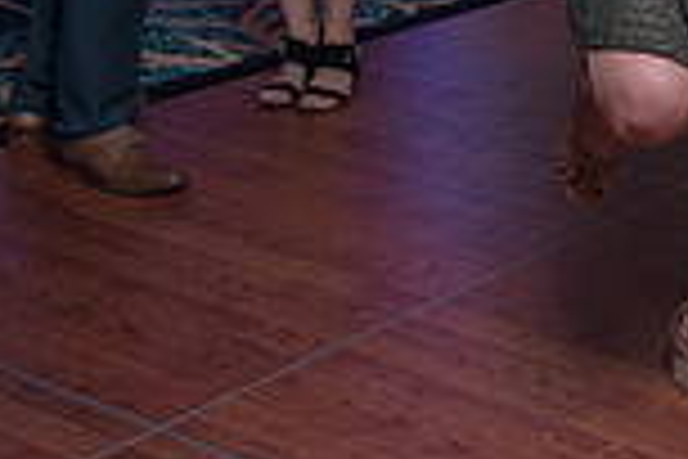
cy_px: -231
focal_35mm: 99
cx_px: 836
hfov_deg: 19.4
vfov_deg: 13.1
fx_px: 1892
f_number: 5.6
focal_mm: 25
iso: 2000
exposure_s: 1/200
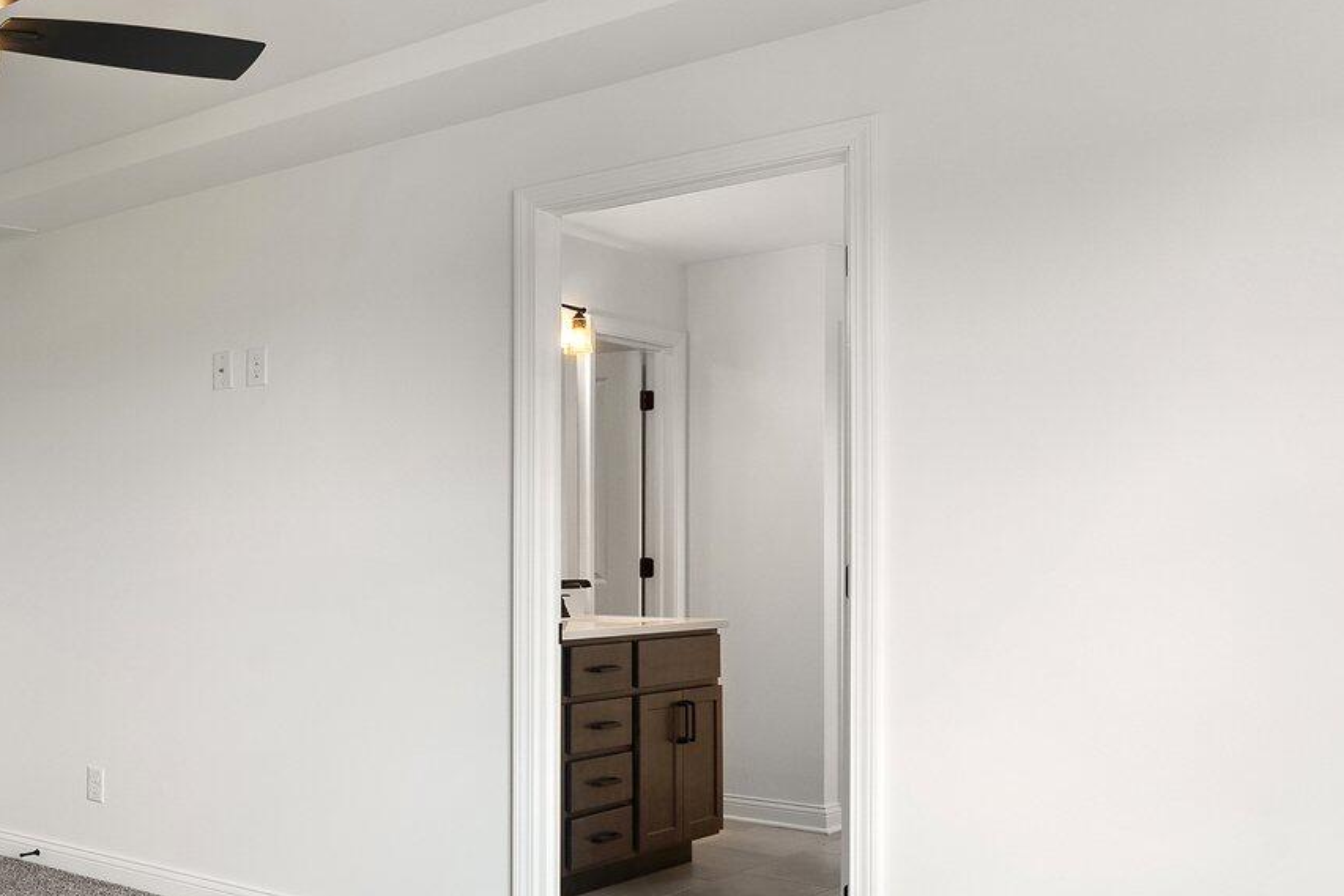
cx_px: -79
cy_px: 547
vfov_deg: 35.8
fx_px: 1380
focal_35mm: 37
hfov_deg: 42.6
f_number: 10
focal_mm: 15.4
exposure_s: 1/6
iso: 320
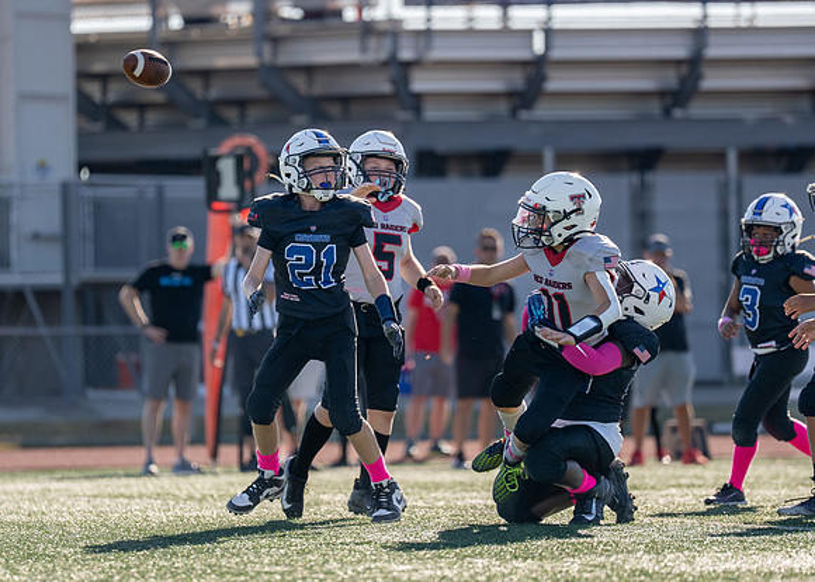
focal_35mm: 307
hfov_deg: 6.6
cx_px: 425
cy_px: 279
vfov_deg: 4.7
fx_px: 7111
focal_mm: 200
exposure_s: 1/2500
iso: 160
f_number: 2.8
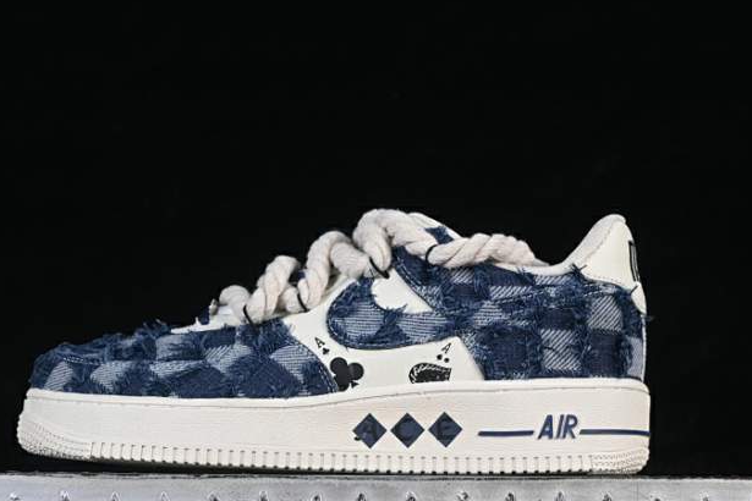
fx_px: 1859
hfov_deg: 22.9
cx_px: 334
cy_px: 290
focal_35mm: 89
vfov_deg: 15.4
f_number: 8
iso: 160
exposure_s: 1/80
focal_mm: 50
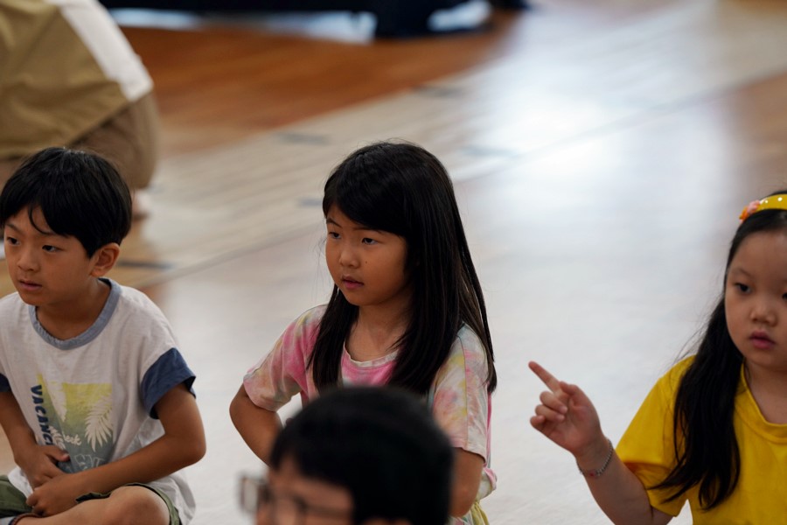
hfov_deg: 11.7
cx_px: 394
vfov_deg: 7.8
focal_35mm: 176
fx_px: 3847
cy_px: 262
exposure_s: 1/200
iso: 1000
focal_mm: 176
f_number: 4
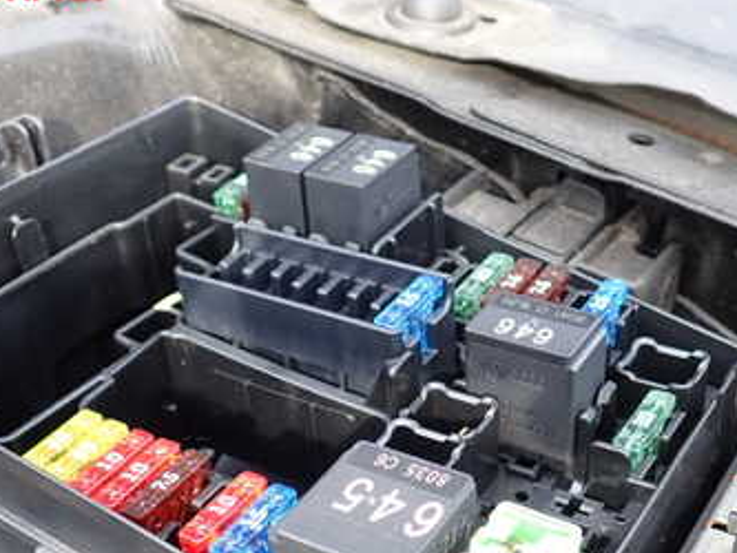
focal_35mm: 54
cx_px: 365
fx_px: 1150
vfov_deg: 26.5
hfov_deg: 35.5
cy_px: 456
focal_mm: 5.4
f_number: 2.3
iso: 125
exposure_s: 1/125
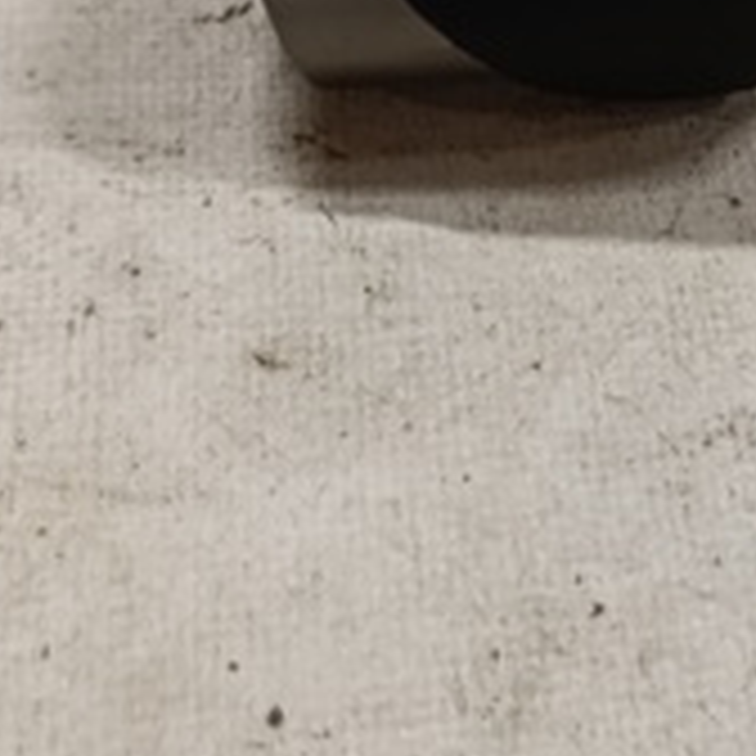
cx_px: 718
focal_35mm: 77
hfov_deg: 21.8
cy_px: 180
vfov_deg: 22.2
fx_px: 1903
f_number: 1.6
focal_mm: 6.14
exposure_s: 1/33.3
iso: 1000
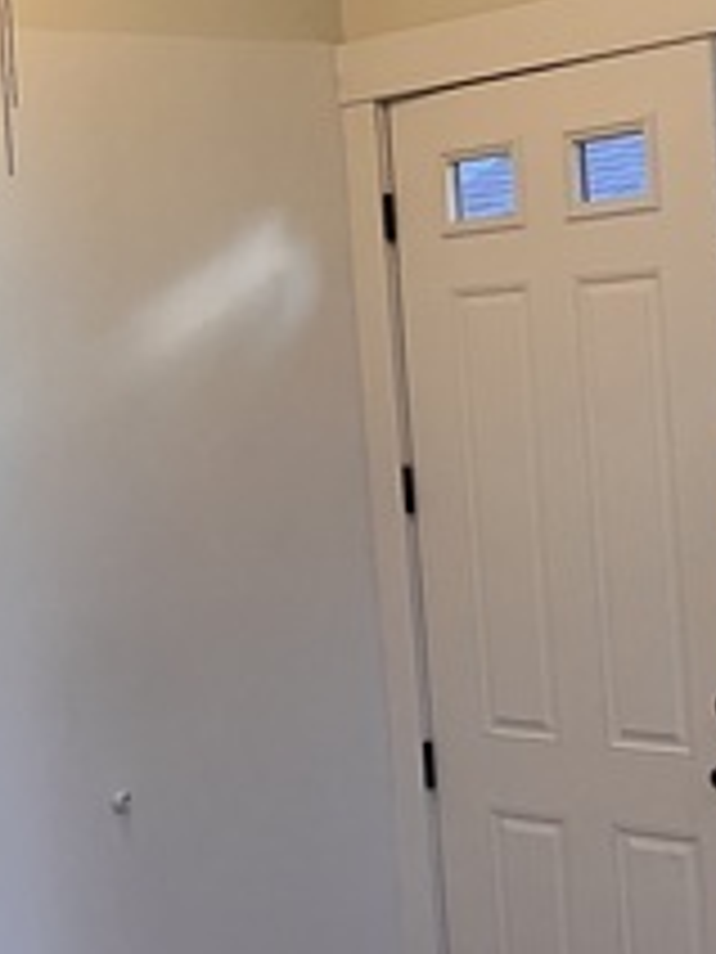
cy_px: 376
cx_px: -113
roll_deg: +3.3
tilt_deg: +0.5
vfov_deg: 22.2
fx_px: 2427
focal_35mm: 88
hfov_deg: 16.2
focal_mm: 3.99
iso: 200
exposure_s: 1/60
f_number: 1.8
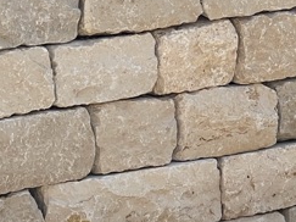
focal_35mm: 237
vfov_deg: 6.3
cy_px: 106
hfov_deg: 8.4
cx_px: 129
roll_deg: +0.2
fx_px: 2026
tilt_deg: -10.2
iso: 20
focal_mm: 7.5
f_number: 2.2
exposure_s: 1/690
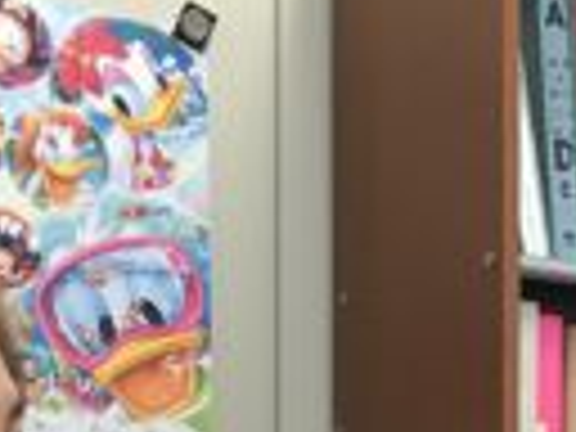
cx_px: 644
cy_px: 664
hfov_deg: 16.8
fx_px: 1880
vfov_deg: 12.4
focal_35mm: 113
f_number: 2.2
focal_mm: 4.15
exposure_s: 1/33
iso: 64
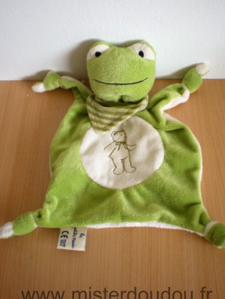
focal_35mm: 42
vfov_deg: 44.8
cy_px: 142
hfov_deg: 34.4
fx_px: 364
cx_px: 116
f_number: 3.1
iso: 200
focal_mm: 6.3
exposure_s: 1/55.8
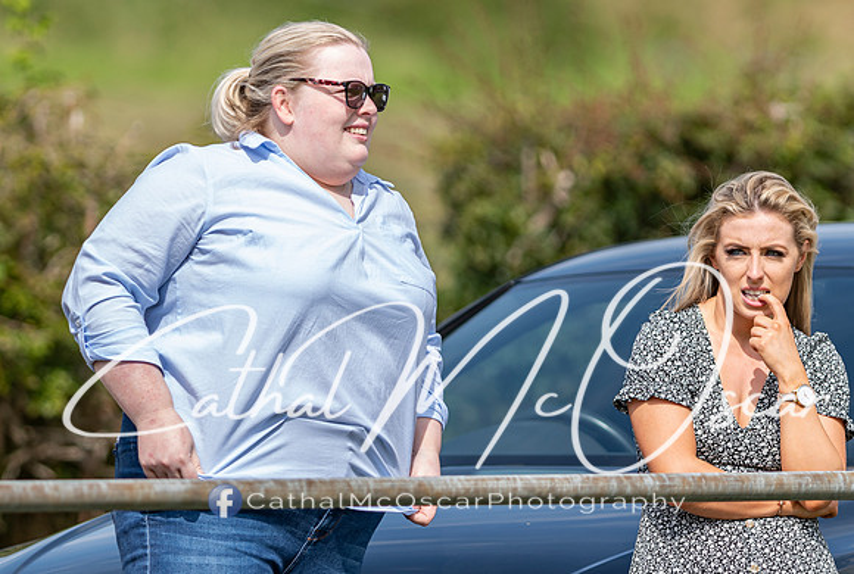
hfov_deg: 3.5
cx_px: 295
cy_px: 299
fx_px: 13964
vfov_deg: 2.4
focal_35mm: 587
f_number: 2.8
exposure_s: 1/1600
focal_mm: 300
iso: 100
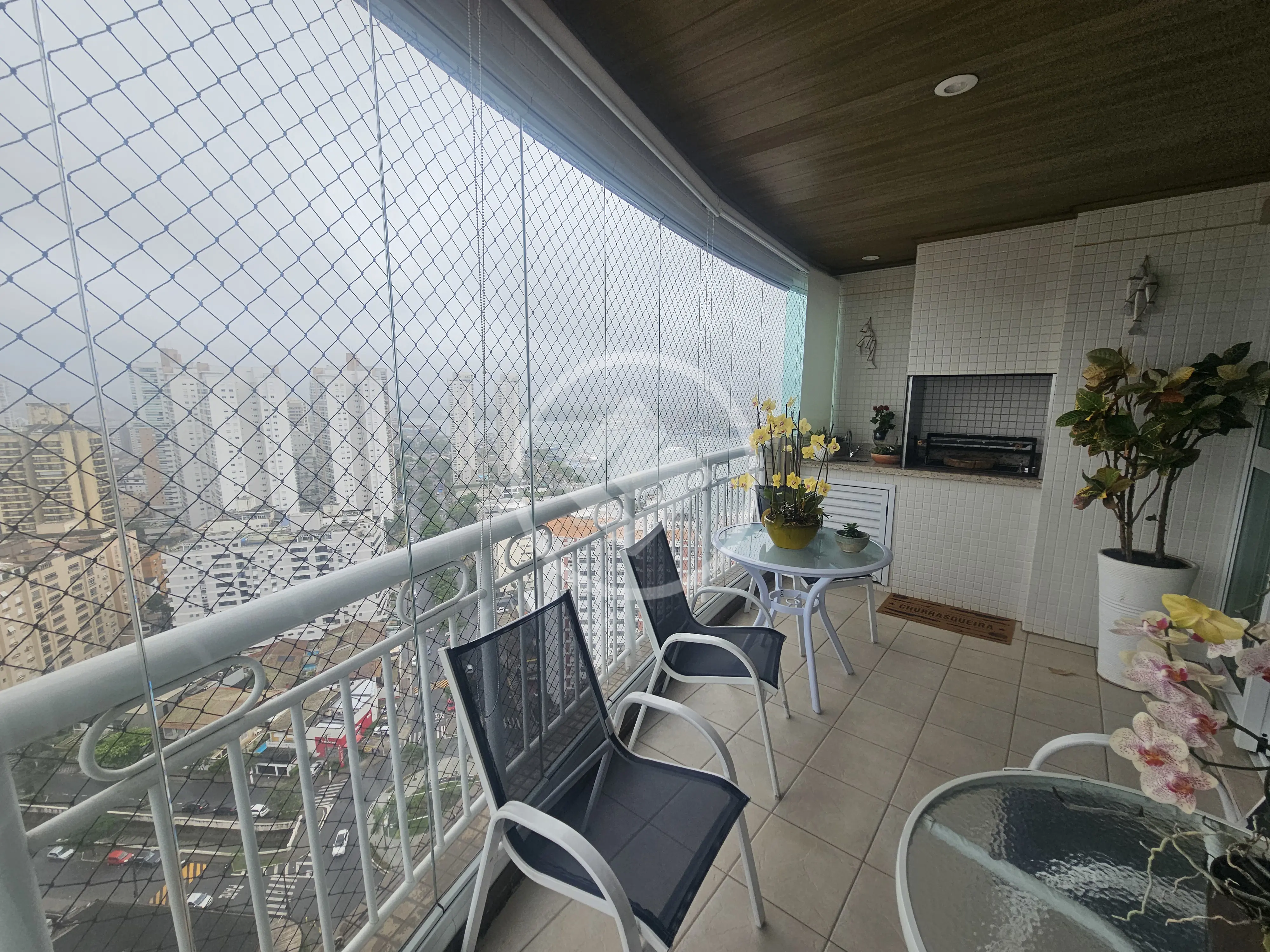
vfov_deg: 89.9
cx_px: 635
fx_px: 477
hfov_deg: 106.2
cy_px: 476
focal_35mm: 13
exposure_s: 1/292
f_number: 2.2
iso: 50
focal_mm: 2.2
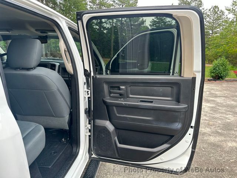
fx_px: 164
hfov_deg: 71.6
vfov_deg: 56.8
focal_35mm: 24
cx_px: 118
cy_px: 89
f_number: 1.78
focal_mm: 6.86
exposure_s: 1/473
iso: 80
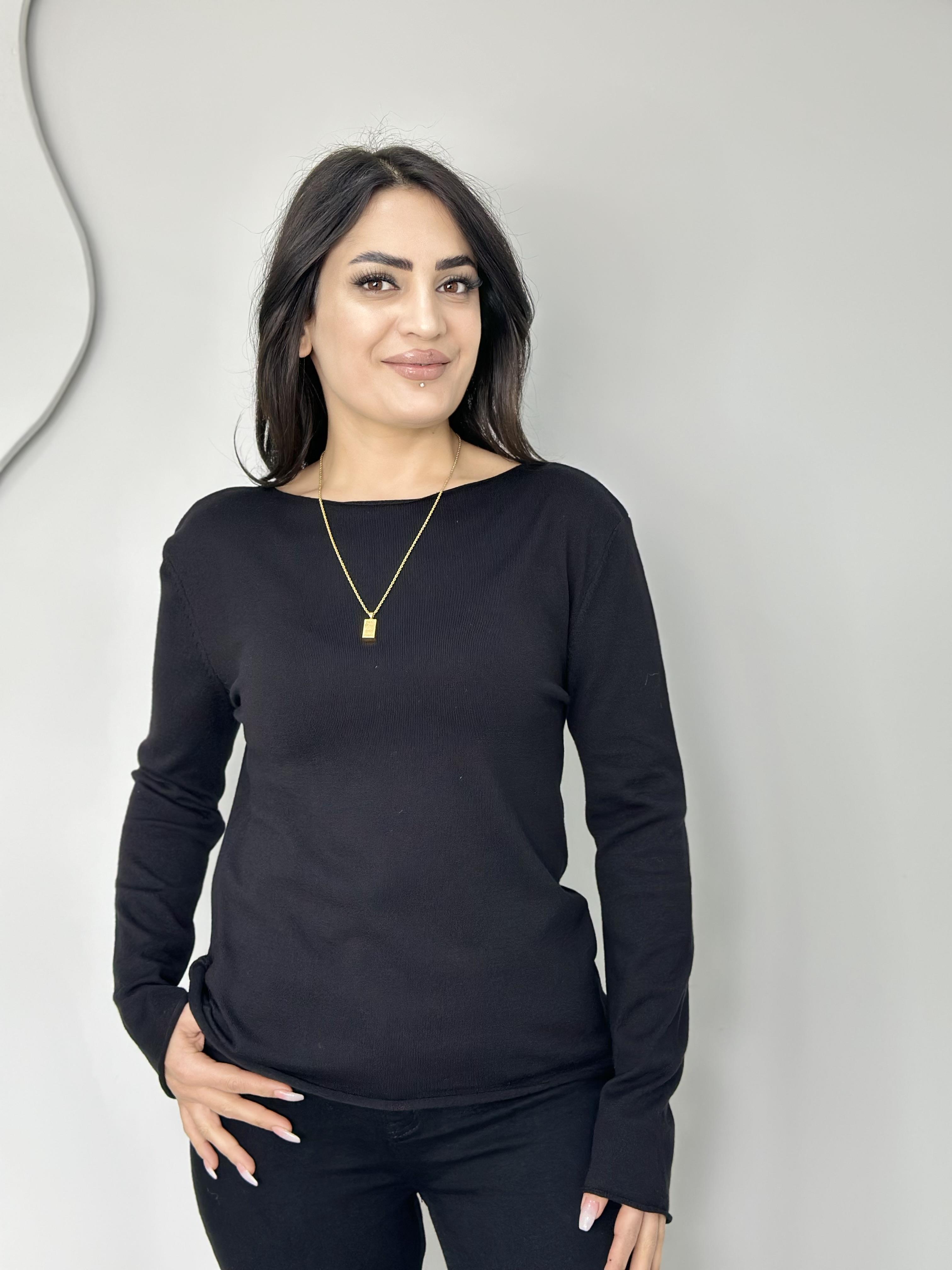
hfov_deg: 30.3
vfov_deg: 39.7
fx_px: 1760
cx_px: 476
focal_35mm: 48
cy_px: 635
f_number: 1.78
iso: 100
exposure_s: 1/50
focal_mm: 6.86
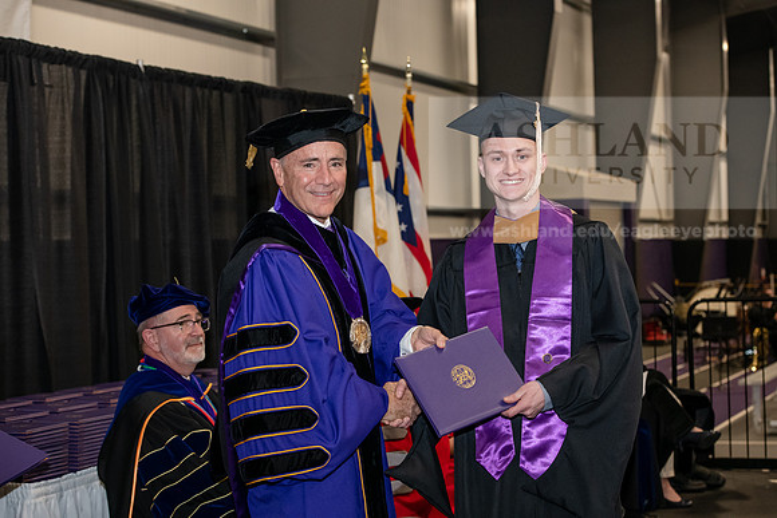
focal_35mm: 70
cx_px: 388
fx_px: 1511
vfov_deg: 19.5
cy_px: 259
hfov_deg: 28.8
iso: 2500
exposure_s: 1/200
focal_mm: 70
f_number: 5.6
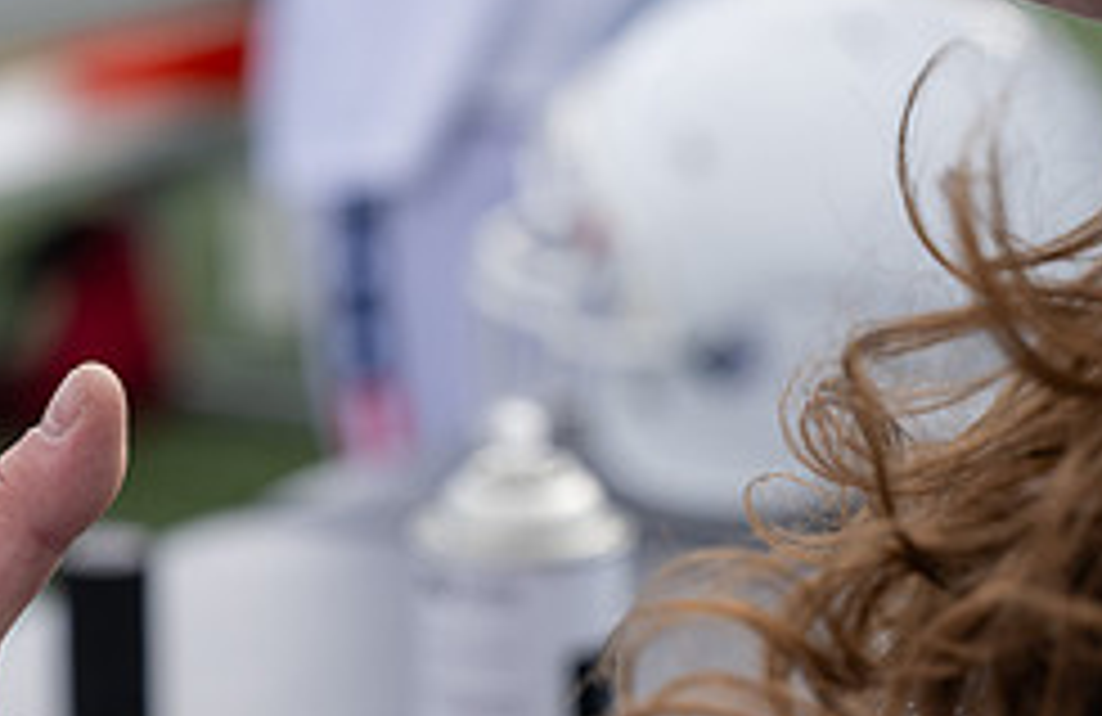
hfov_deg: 12.4
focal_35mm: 167
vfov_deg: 8.1
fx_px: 5070
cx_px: 274
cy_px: 520
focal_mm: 70
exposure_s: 1/1250
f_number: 4
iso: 250
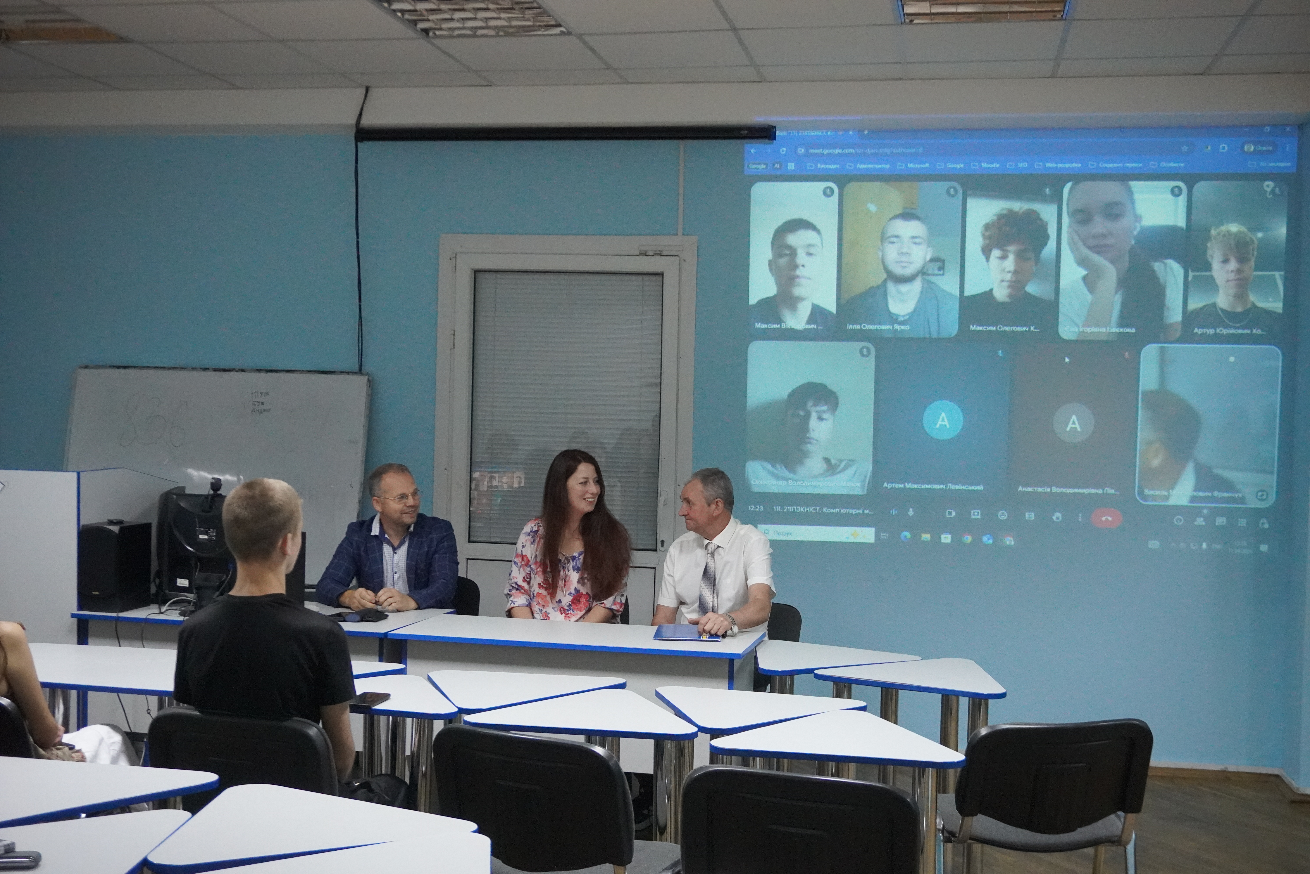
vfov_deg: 31.9
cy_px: 437
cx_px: 655
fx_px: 1528
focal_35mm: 42
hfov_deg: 46.4
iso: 6400
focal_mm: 28
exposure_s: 1/160
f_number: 4.5
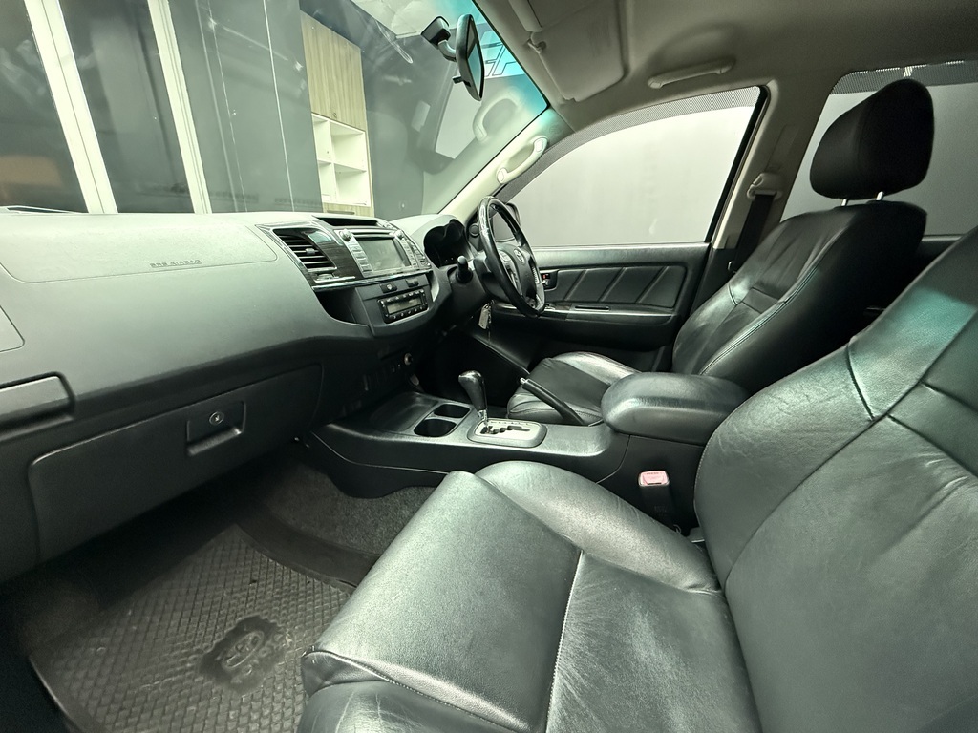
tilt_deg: -18.7
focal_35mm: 14
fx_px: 396
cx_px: 489
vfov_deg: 85.7
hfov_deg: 102.1
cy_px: 366
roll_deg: -0.6
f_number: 2.2
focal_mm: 2.22
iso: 1250
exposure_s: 1/50
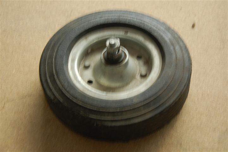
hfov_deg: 28.1
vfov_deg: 18.9
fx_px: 456
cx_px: 114
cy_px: 76
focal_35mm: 72
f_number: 5
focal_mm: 48
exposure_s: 1/5
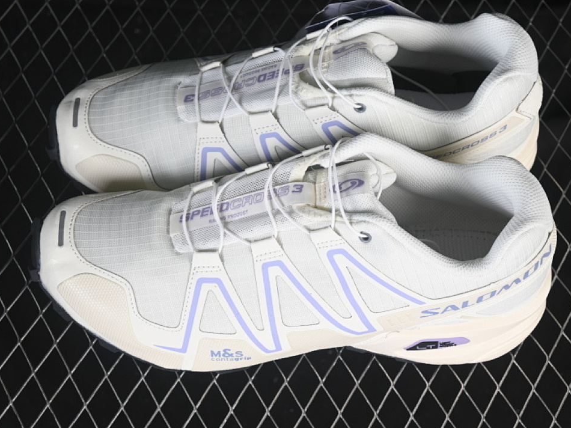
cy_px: 216
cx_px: 307
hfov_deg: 23.8
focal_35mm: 82
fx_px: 1352
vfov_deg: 18.0
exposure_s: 1/80
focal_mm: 50
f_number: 7.1
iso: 160
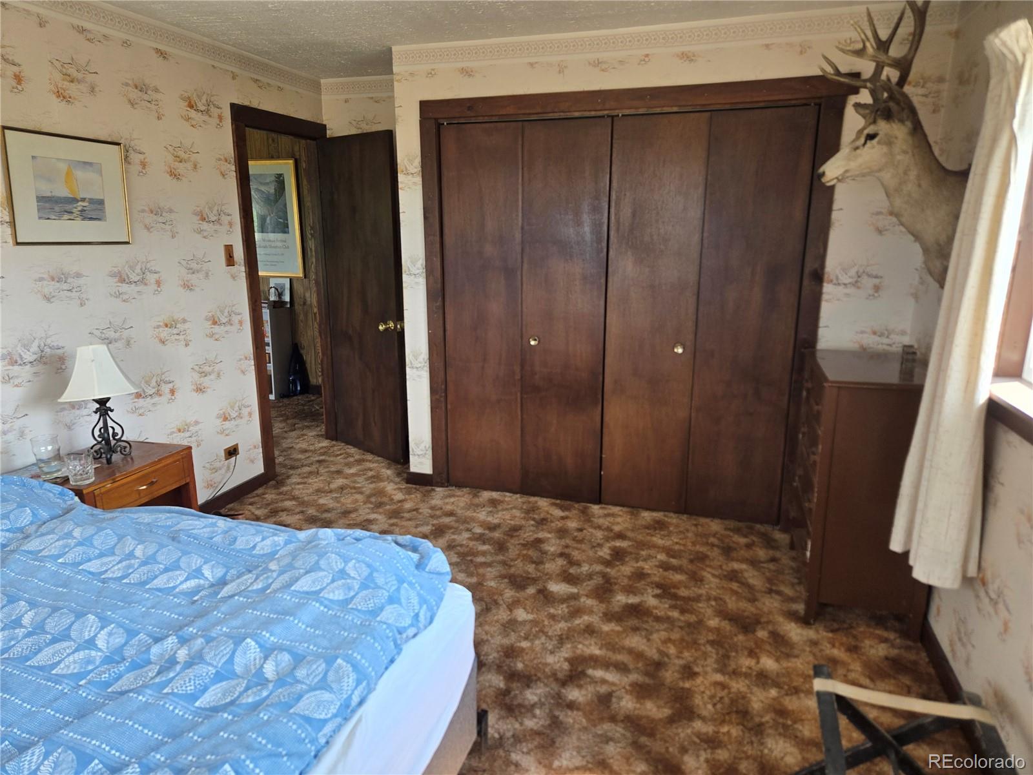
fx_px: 686
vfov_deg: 58.9
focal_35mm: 23
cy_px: 388
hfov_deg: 73.9
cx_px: 516
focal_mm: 5.4
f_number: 1.8
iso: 80
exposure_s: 1/180
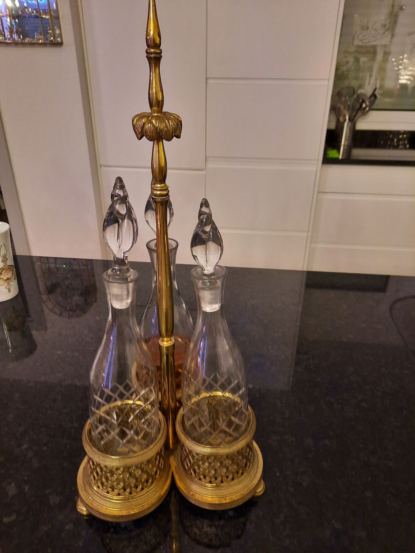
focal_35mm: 25
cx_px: 208
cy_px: 276
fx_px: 400
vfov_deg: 69.4
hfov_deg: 54.9
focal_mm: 4.6
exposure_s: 1/25
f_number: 2
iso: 320
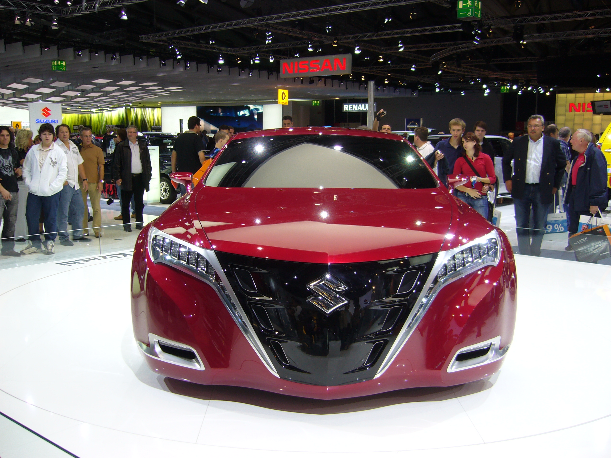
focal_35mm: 35
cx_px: 306
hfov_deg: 52.6
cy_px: 229
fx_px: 618
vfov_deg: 40.7
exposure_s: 1/40
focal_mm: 5.8
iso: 80
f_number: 2.8
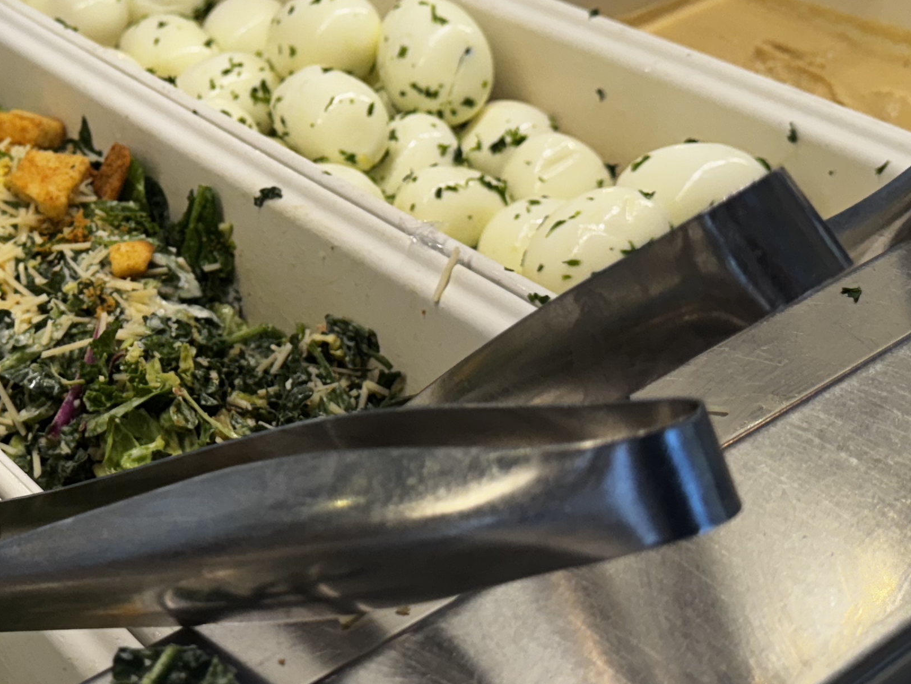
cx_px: 71
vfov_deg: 24.3
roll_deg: +2.7
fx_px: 1579
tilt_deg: -31.3
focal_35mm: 60
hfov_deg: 30.6
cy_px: 226
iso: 160
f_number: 1.78
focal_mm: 6.76
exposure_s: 1/120
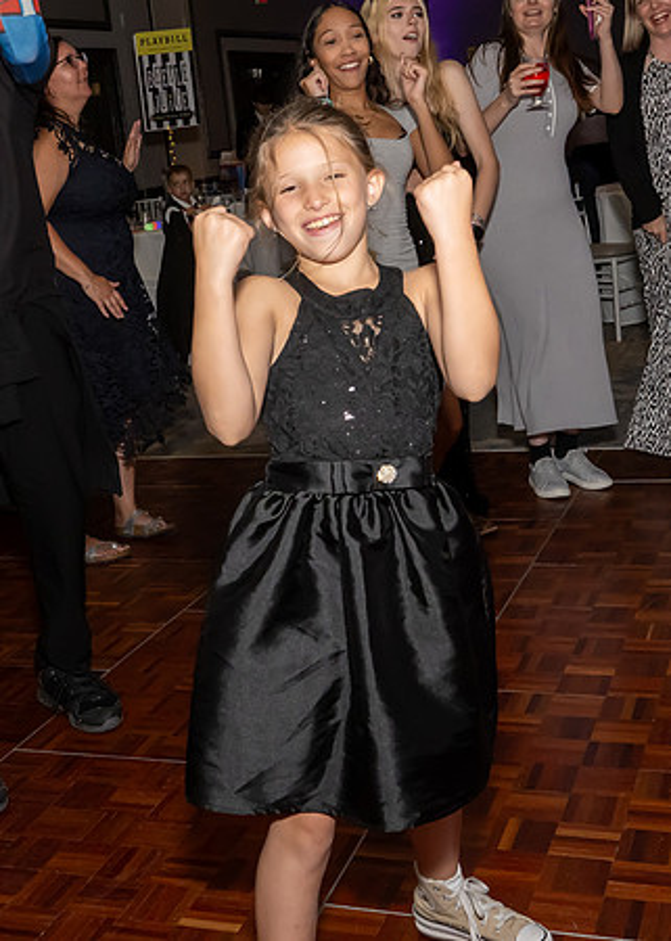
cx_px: 262
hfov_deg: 28.9
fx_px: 1298
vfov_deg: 39.7
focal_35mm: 49
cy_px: 384
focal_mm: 19
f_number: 8
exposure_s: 1/250
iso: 1000
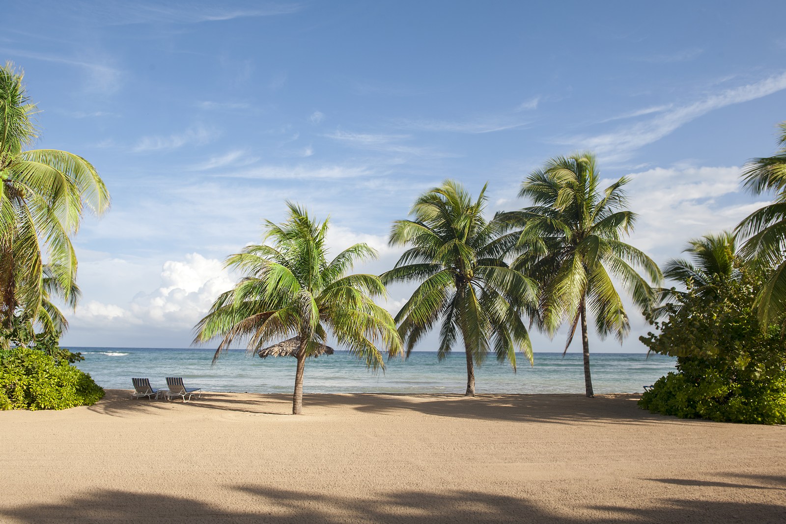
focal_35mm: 27
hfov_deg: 67.4
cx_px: 393
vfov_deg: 47.9
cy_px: 262
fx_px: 590
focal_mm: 27
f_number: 7.1
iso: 100
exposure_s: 1/200
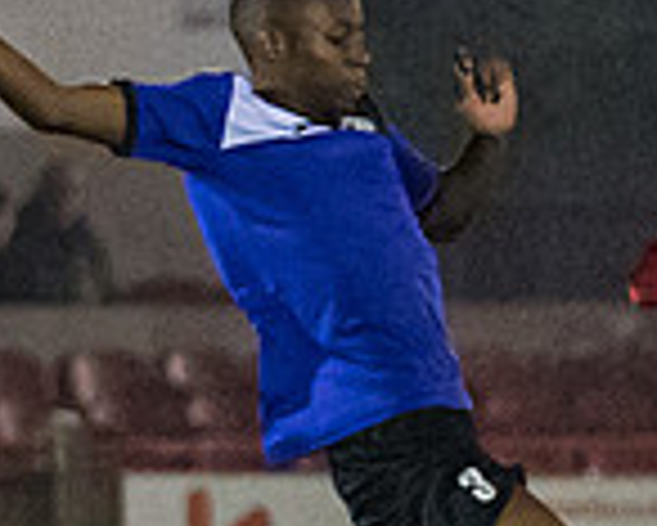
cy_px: 456
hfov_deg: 1.7
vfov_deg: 1.4
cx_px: 768
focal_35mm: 1122
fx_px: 21831
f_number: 2.8
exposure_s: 1/1250
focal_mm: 137
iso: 6400
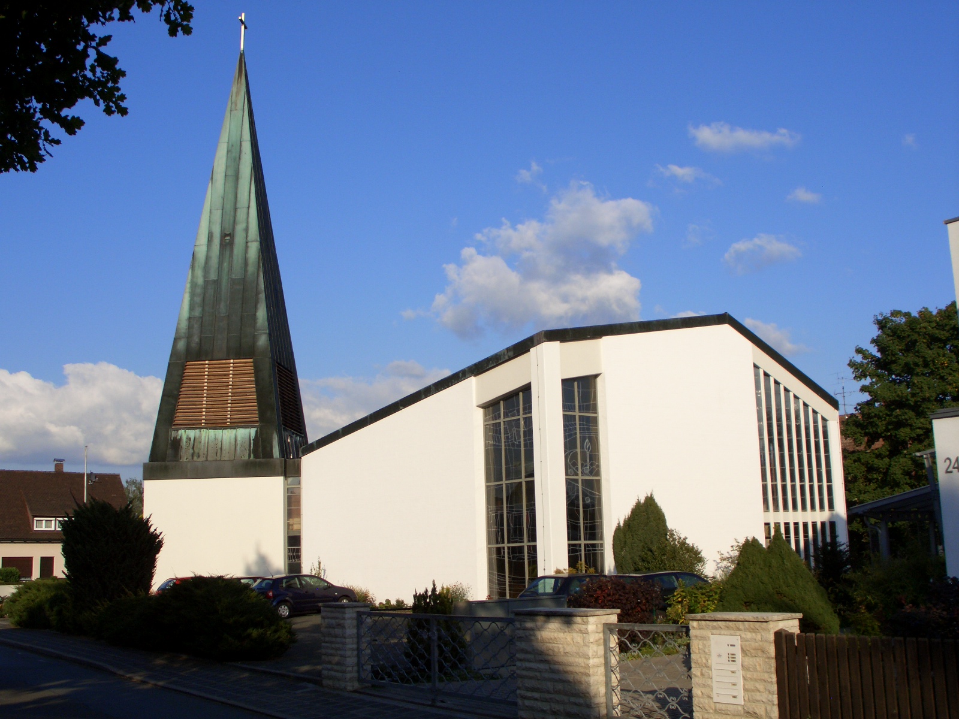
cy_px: 360
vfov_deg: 39.7
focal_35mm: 36
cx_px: 480
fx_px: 997
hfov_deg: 51.4
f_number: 6.6
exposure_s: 1/800
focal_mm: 7.8
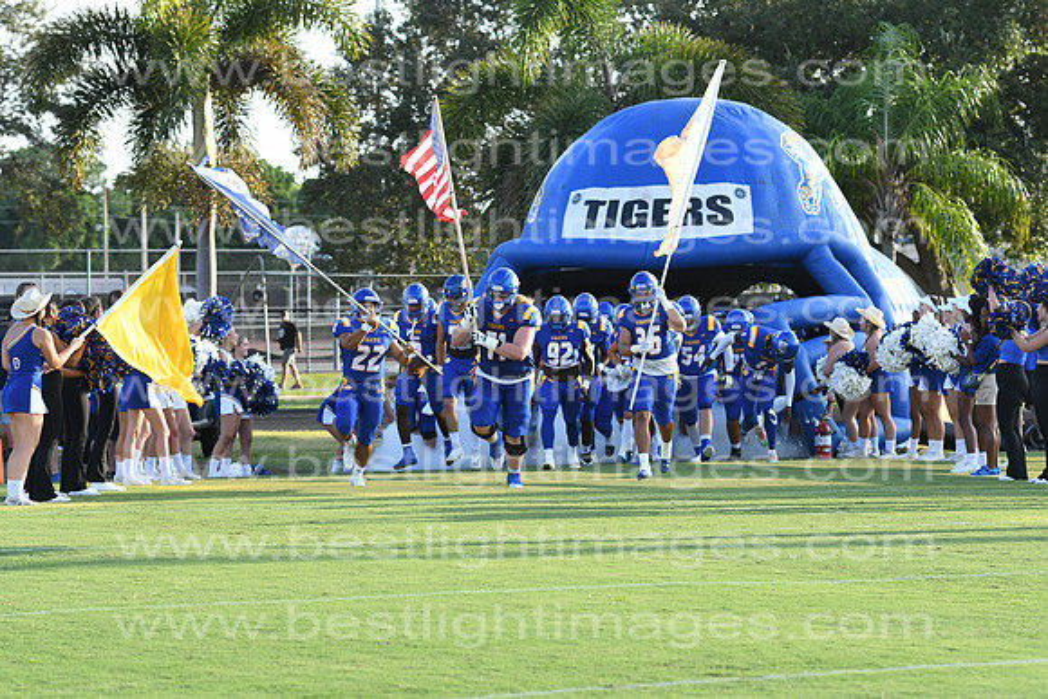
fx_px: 4280
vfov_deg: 9.3
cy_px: 350
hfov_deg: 14.0
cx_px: 524
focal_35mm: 147
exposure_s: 1/500
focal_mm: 98
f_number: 5.6
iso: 280
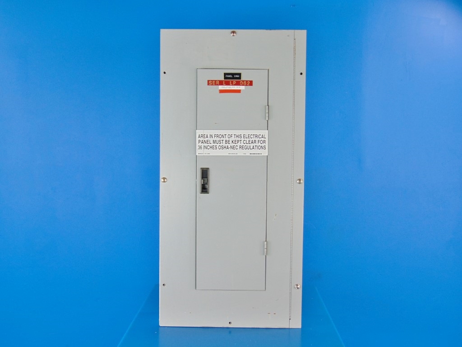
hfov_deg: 47.9
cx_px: 231
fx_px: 521
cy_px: 174
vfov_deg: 36.8
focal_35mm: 39
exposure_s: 1/30
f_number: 3.3
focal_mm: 6.9
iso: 80
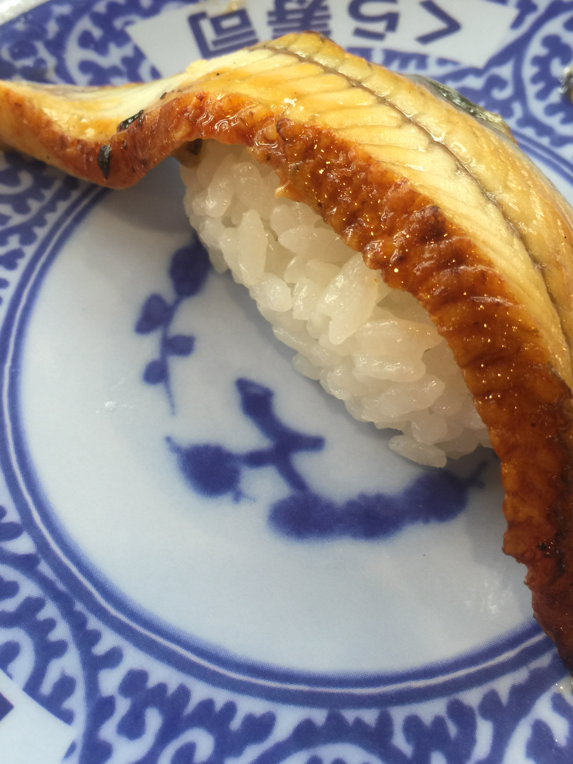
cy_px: 316
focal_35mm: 35
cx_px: 325
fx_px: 772
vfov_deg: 52.4
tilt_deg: -58.3
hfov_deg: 40.6
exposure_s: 1/30
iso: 32
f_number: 2.2
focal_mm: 4.15
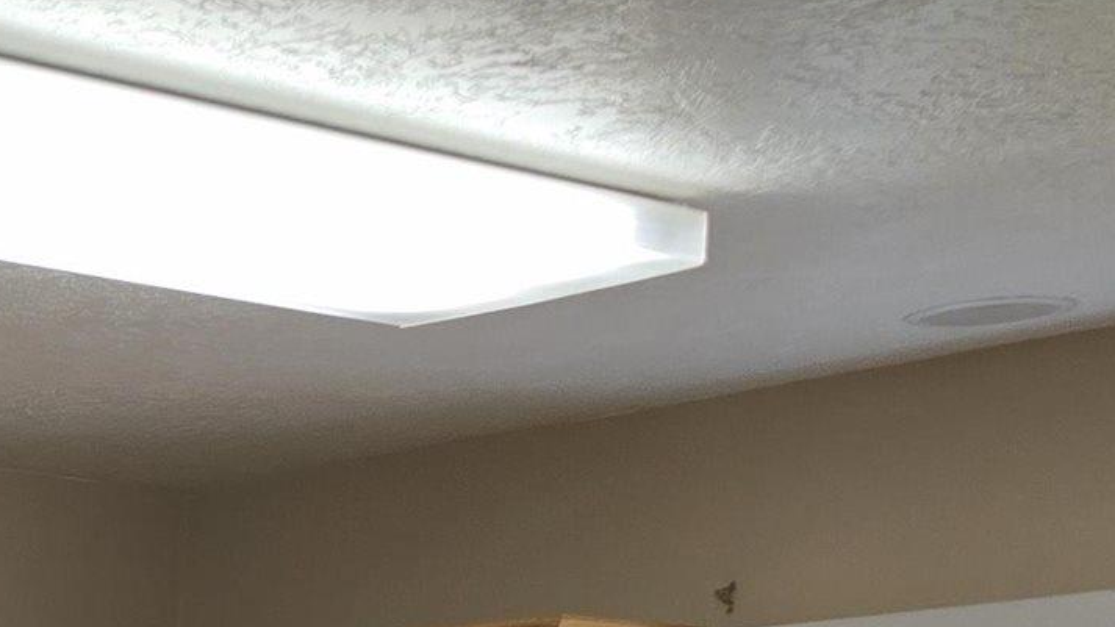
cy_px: 1631
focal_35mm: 108
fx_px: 3193
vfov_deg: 9.6
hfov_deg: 17.7
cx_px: -571
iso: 64
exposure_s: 1/120
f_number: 1.7
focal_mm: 6.3
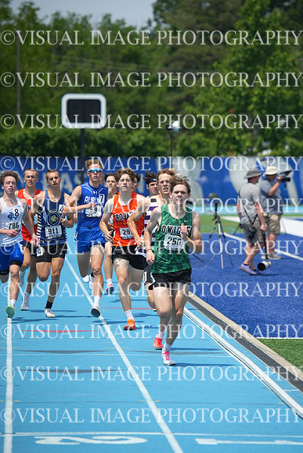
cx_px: 152
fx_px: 3470
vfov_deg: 7.5
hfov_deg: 5.0
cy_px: 226
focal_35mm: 275
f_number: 5.6
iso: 400
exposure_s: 1/2500
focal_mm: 275
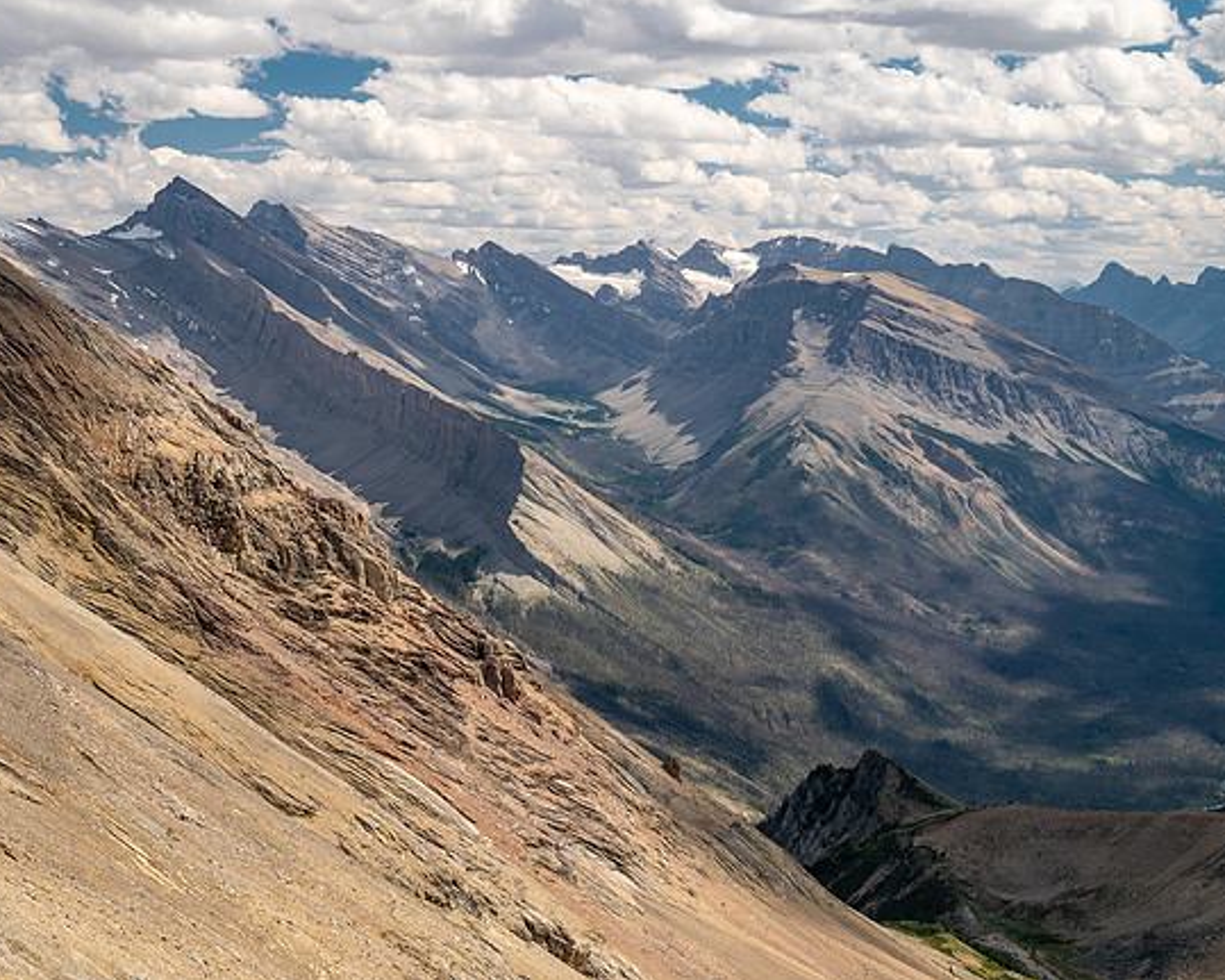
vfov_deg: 24.2
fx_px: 2284
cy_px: 488
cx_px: 591
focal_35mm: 63
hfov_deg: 30.0
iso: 200
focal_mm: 30
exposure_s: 1/200
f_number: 8
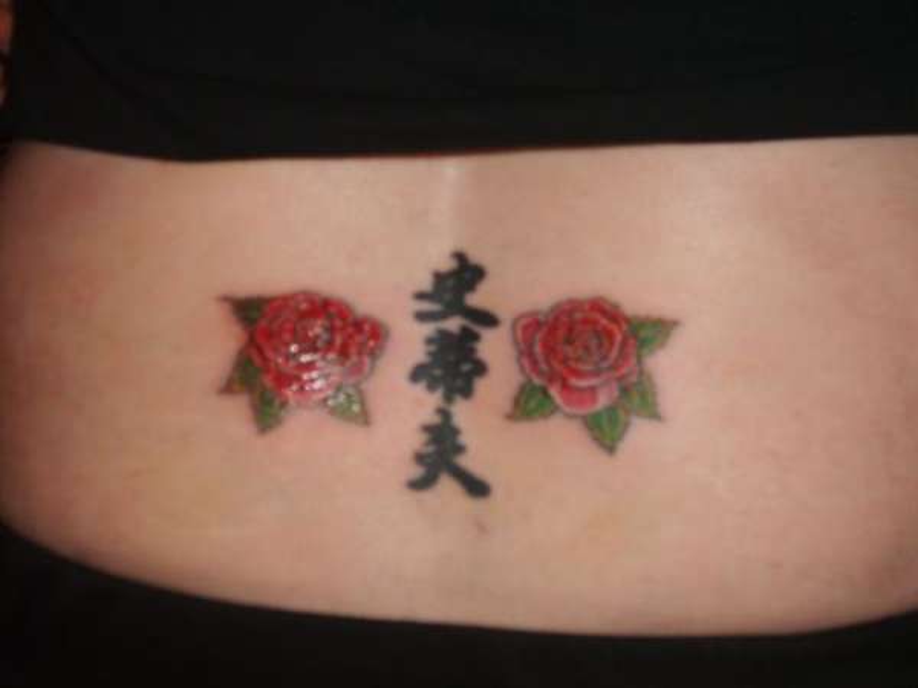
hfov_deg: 31.7
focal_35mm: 61
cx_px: 459
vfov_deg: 24.0
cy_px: 344
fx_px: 1618
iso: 100
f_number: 3.6
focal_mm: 10.3
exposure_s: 1/60
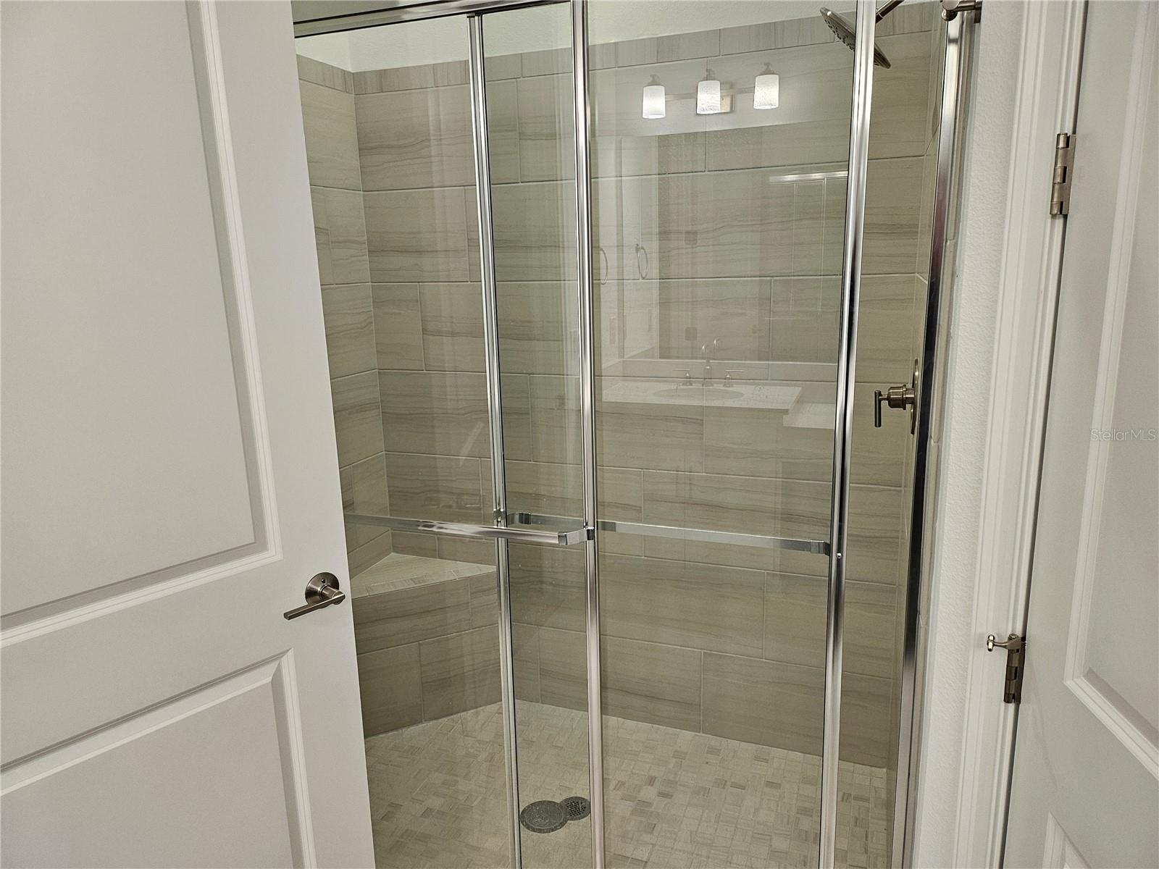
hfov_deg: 71.6
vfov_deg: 56.8
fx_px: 804
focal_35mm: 24
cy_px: 434
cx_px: 580
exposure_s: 1/120
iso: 200
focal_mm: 5
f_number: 1.8
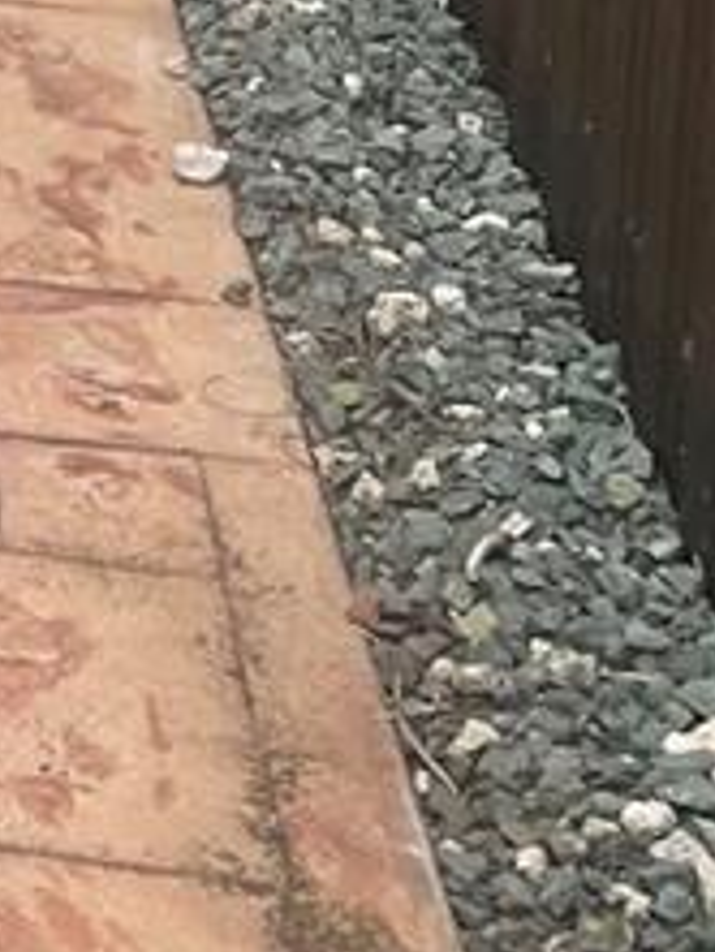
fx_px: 3879
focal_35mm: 141
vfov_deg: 12.0
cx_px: -922
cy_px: -1142
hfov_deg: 9.5
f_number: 1.5
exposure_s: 1/1326
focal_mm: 5.7
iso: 50
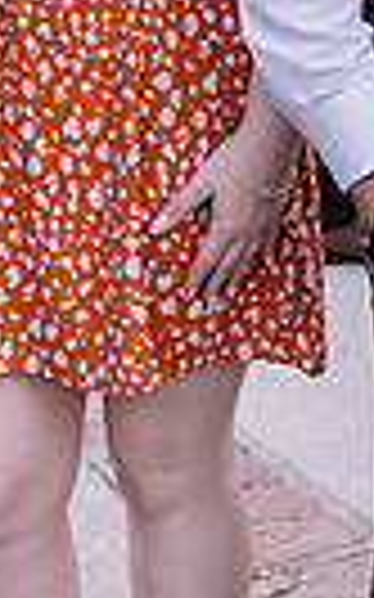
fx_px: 2269
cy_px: -340
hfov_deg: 9.3
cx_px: 394
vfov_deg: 14.0
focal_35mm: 139
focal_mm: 24
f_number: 2.8
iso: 640
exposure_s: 1/50
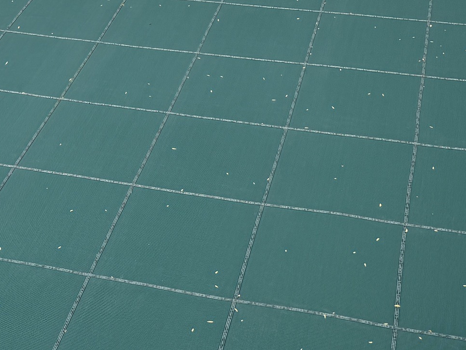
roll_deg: +4.5
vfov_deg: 17.9
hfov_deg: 25.2
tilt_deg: -20.2
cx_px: 93
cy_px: -131
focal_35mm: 76
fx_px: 1023
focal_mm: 6.76
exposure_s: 1/2299
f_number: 1.78
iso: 80
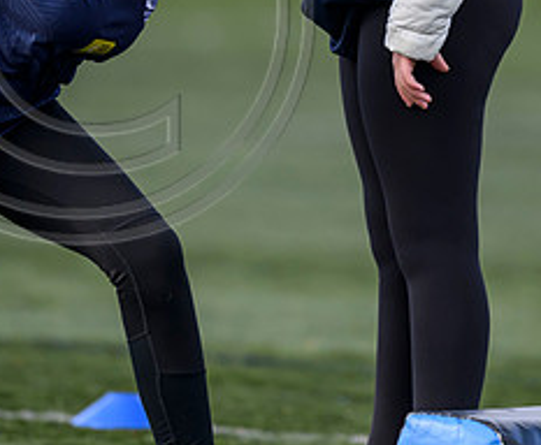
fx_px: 17416
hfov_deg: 1.8
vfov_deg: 1.5
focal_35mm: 1075
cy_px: 9
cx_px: 230
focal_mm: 400
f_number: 3.2
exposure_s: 1/1000
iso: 500
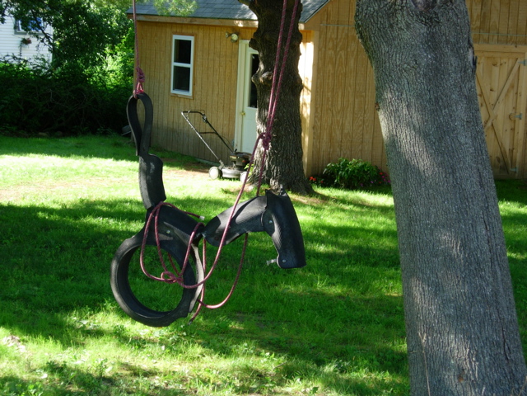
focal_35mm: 92
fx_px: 1401
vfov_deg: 16.1
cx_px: 264
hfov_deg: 21.3
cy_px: 198
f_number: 4.3
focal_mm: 19.1
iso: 64
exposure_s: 1/82.9
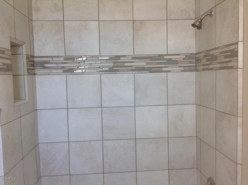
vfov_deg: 40.6
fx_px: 250
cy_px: 92
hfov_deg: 52.7
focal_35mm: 35
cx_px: 124
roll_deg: +0.5
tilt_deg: -4.3
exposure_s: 1/60
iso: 50
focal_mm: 4.28
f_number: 2.4
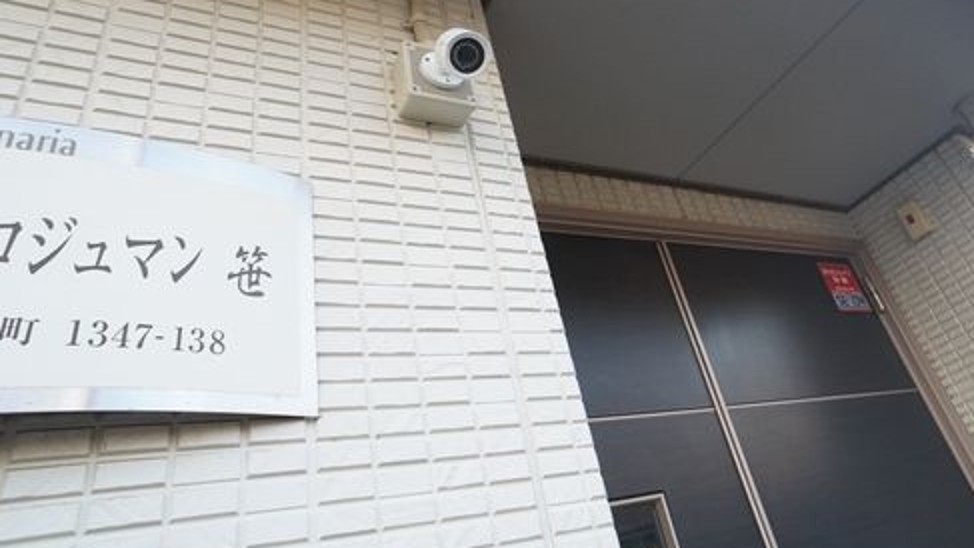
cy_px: 140
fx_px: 852
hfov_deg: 59.2
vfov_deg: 34.9
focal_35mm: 33
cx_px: 560
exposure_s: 1/100
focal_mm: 16
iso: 400
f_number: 5
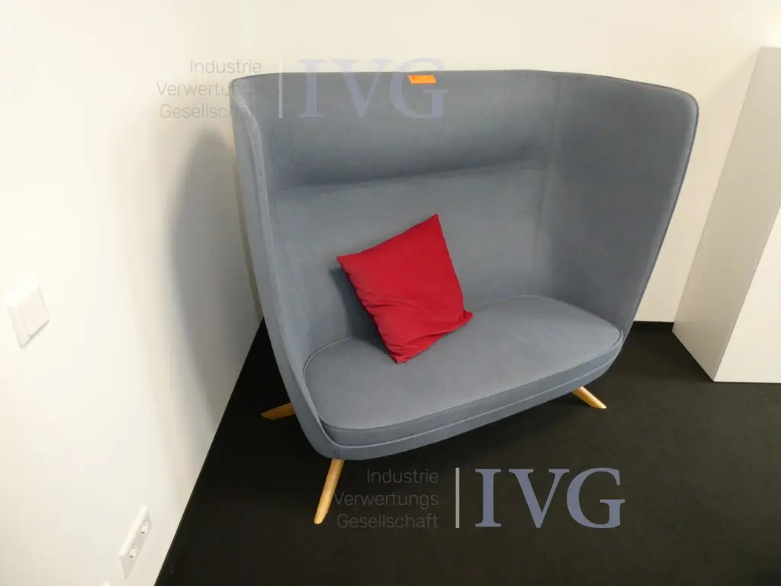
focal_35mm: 24
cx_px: 390
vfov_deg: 56.8
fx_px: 541
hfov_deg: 71.6
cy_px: 293
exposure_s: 1/60
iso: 640
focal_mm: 4.3
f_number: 3.3
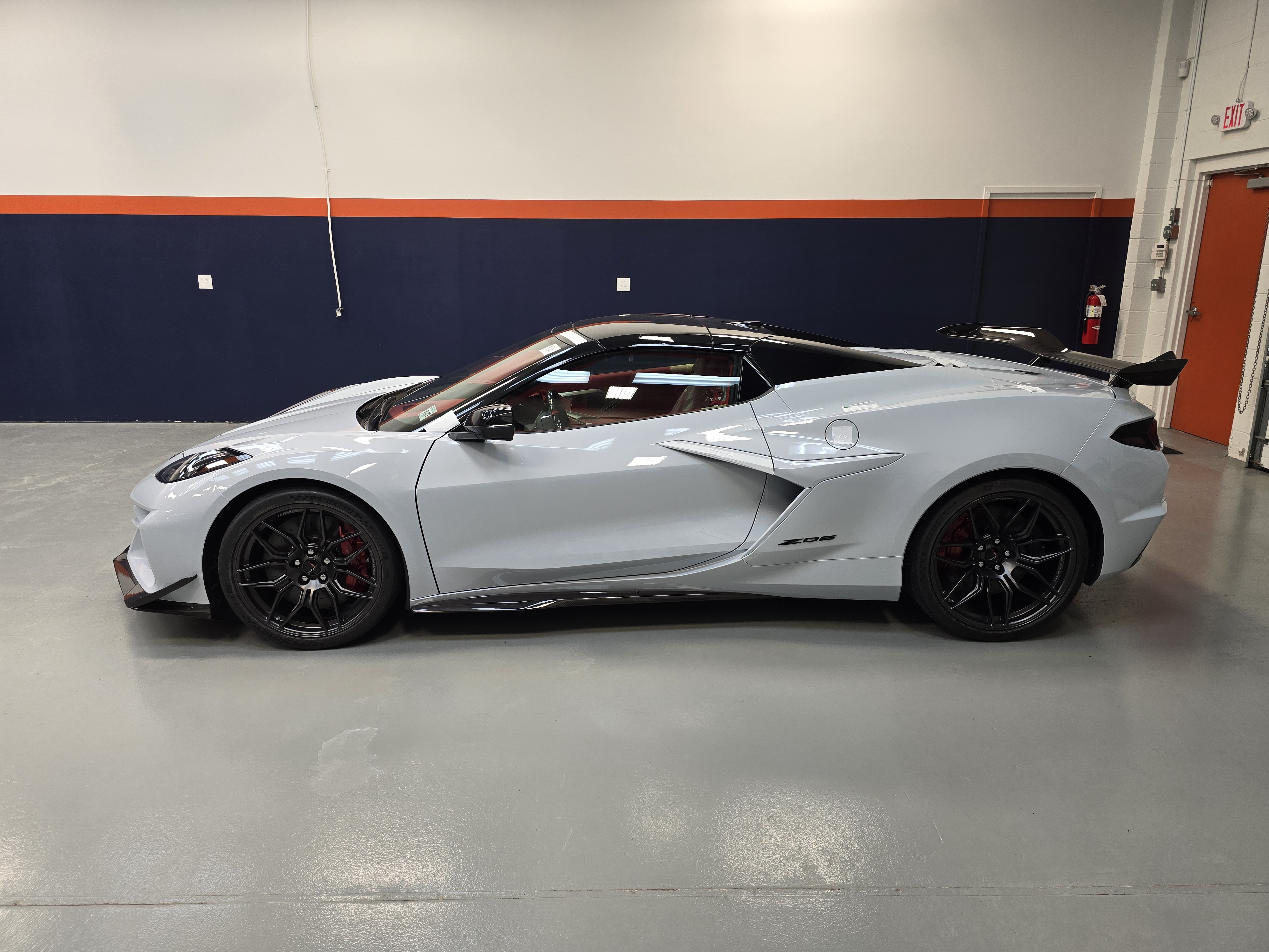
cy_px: 476
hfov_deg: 73.9
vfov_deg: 58.9
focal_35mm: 23
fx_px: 843
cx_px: 634
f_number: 1.7
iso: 64
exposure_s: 1/120
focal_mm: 6.3
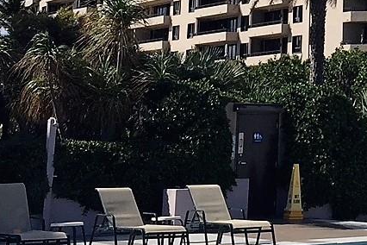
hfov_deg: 17.6
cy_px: -179
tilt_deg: +13.9
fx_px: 1131
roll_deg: +0.5
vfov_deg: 11.5
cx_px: 439
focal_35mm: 111
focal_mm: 4.15
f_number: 2.2
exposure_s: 1/2825
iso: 32
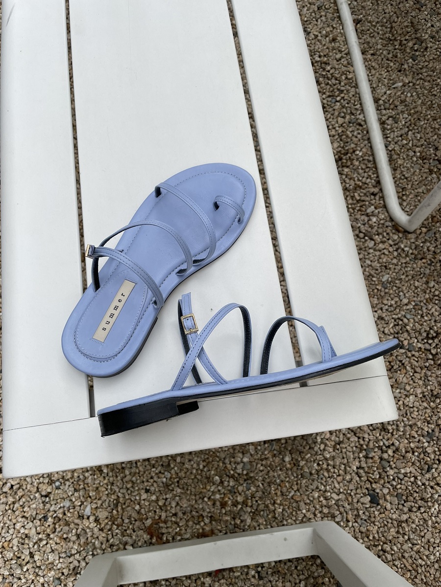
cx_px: 220
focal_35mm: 26
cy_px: 294
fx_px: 442
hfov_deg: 53.1
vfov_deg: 67.3
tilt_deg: -73.5
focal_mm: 4.2
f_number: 1.6
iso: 32
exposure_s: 1/988
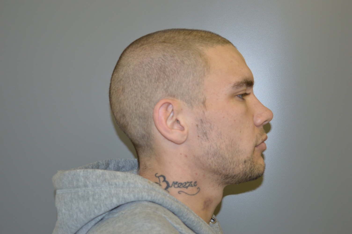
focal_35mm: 63
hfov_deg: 31.9
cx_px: 176
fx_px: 615
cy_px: 117
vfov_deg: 21.5
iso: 640
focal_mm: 42
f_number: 5
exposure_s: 1/60
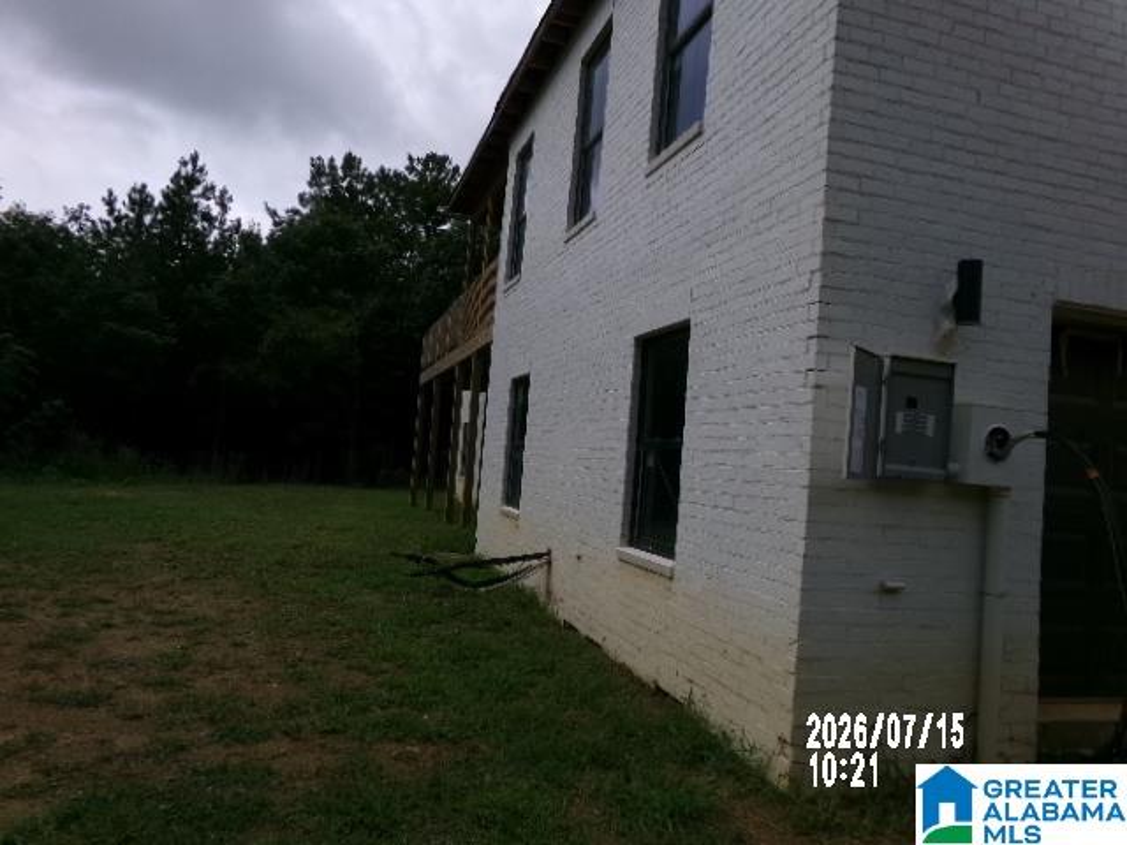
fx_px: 781
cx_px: 564
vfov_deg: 56.8
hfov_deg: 71.6
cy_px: 422
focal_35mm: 24
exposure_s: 1/220
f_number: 11.07
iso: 100
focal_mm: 4.3
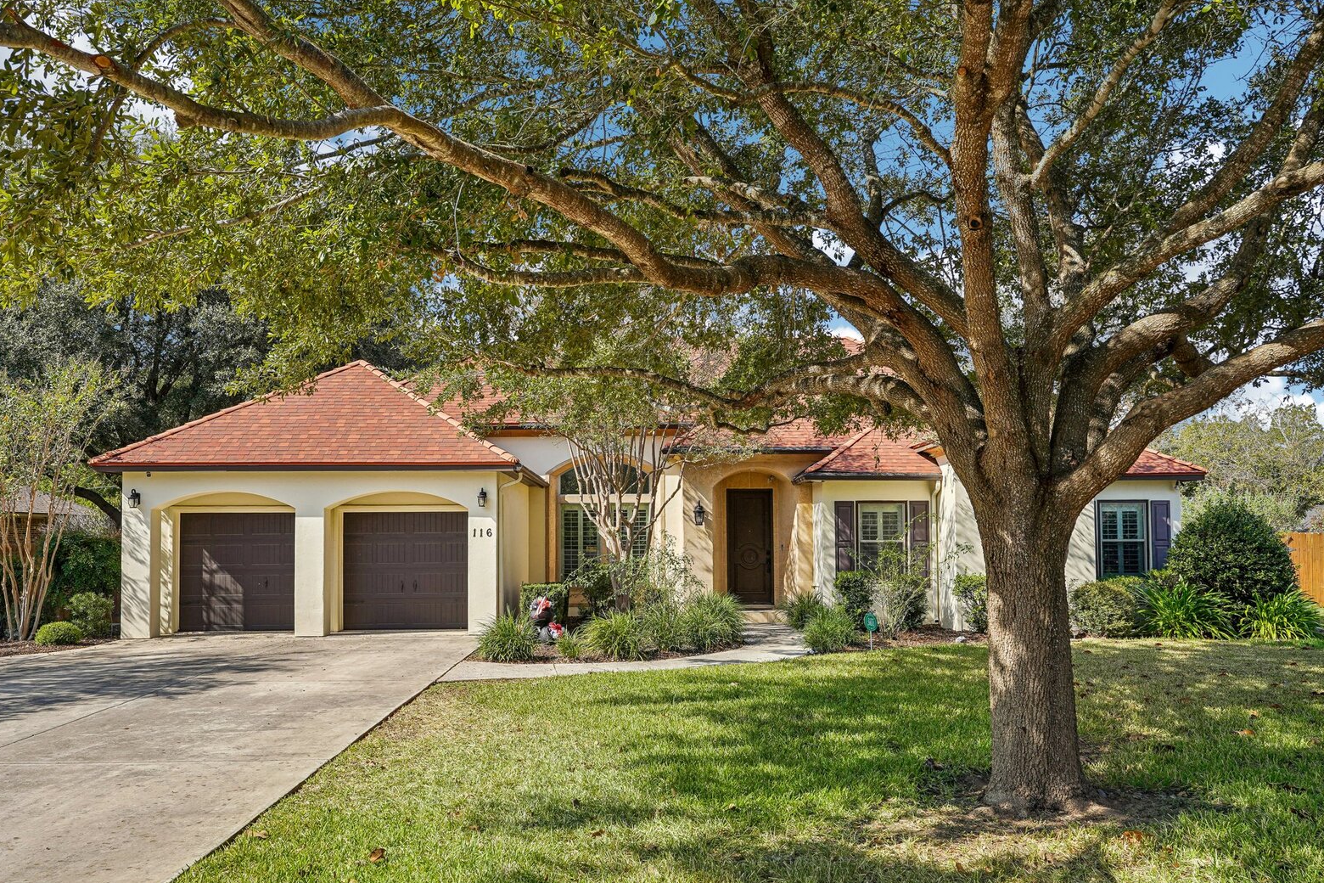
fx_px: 993
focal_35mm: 27
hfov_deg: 67.4
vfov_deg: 47.9
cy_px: 456
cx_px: 668
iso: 100
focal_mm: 26
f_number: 8
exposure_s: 1/160
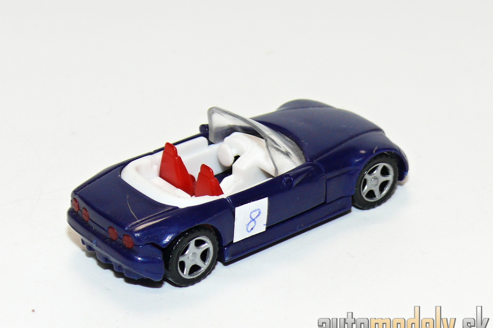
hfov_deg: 14.2
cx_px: 246
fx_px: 1985
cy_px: 168
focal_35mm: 145
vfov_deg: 9.5
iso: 100
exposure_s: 1/30
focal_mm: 16.5
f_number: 4
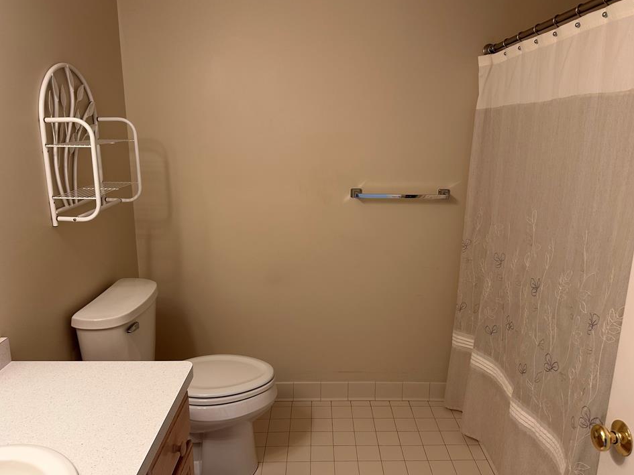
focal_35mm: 26
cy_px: 239
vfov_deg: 53.1
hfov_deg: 67.3
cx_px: 333
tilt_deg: -12.9
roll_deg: -1.0
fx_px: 476
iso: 125
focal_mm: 6.86
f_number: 1.78
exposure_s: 1/60
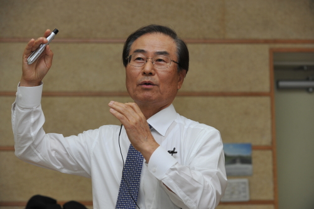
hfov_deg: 20.0
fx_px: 889
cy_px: 104
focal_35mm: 102
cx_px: 157
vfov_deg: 13.4
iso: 500
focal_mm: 102
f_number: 5.6
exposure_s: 1/60
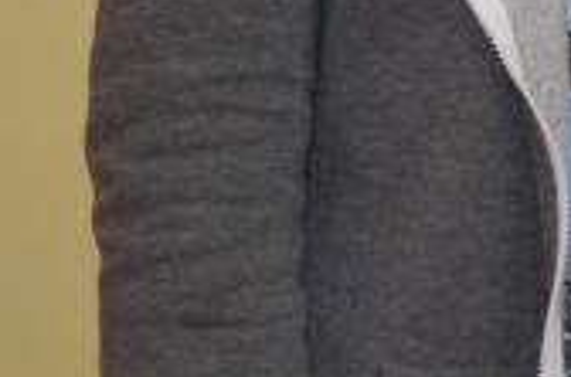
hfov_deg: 6.8
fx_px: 4618
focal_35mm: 292
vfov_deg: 4.7
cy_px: -115
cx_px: 1244
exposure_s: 1/60
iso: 720
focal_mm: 32
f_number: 4.2
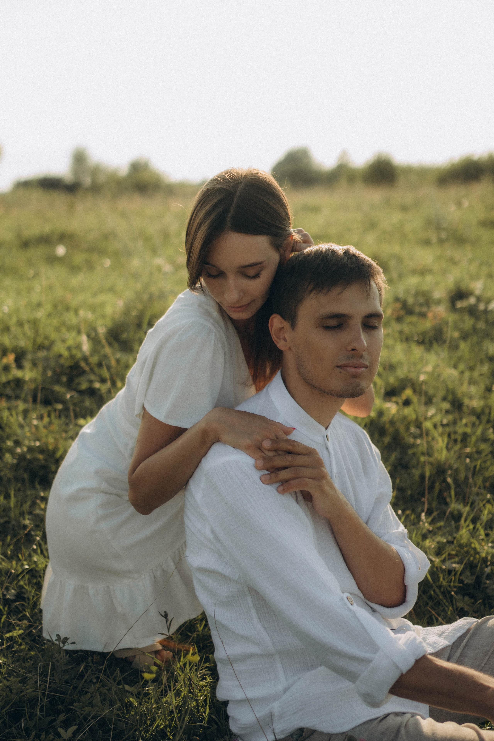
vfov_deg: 37.9
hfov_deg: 25.8
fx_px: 1081
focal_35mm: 52
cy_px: 370
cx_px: 247
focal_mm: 35
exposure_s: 1/2500
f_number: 1.8
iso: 200
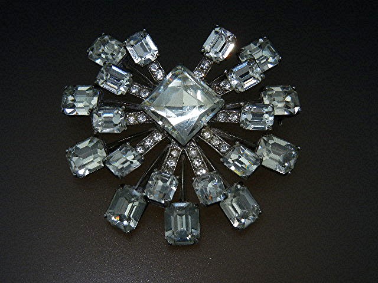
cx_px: 189
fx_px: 644
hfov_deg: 32.7
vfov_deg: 24.8
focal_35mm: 59
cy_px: 142
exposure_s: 1/30
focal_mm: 10.6
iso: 265
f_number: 8
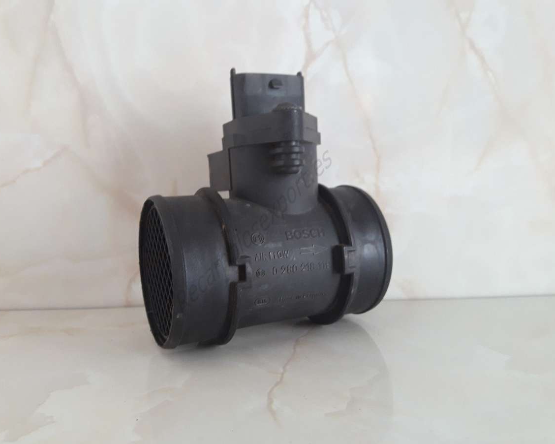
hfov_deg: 58.7
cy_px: 228
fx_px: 493
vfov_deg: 48.5
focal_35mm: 30
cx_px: 258
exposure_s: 1/20
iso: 160
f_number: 1.9
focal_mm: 3.7
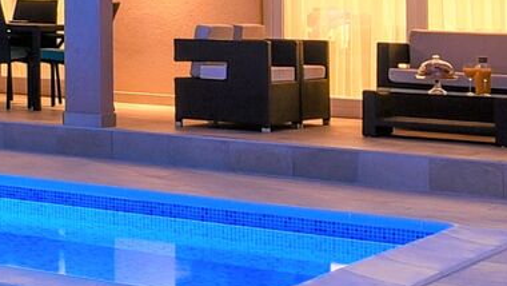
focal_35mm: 108
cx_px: -736
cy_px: 23
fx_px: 1452
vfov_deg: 11.2
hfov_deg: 13.7
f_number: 7.1
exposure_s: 1.3
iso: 160
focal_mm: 14
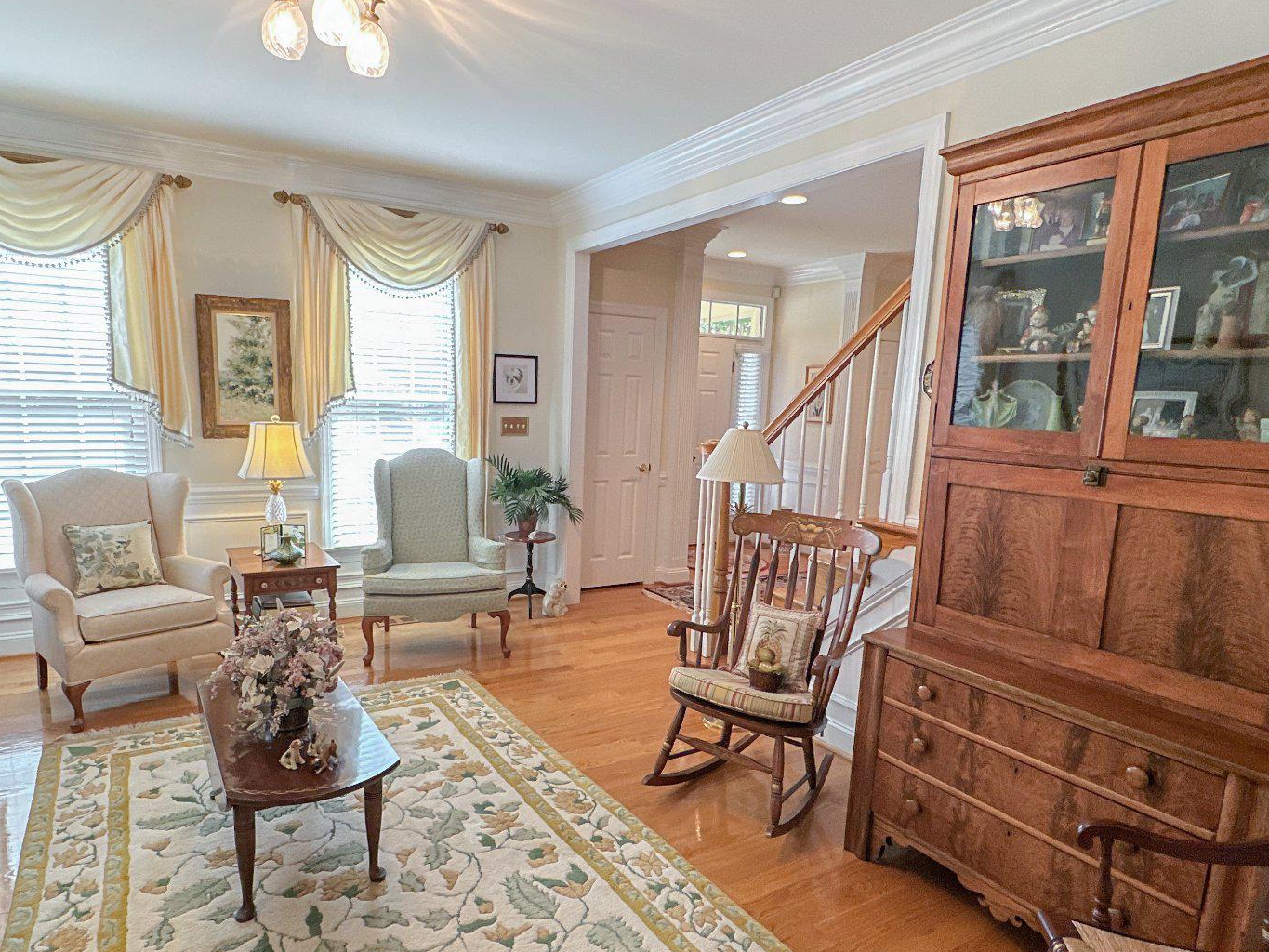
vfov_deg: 63.4
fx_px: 770
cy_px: 516
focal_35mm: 21
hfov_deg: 78.8
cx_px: 575
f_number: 2.2
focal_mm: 2.22
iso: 200
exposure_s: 1/120
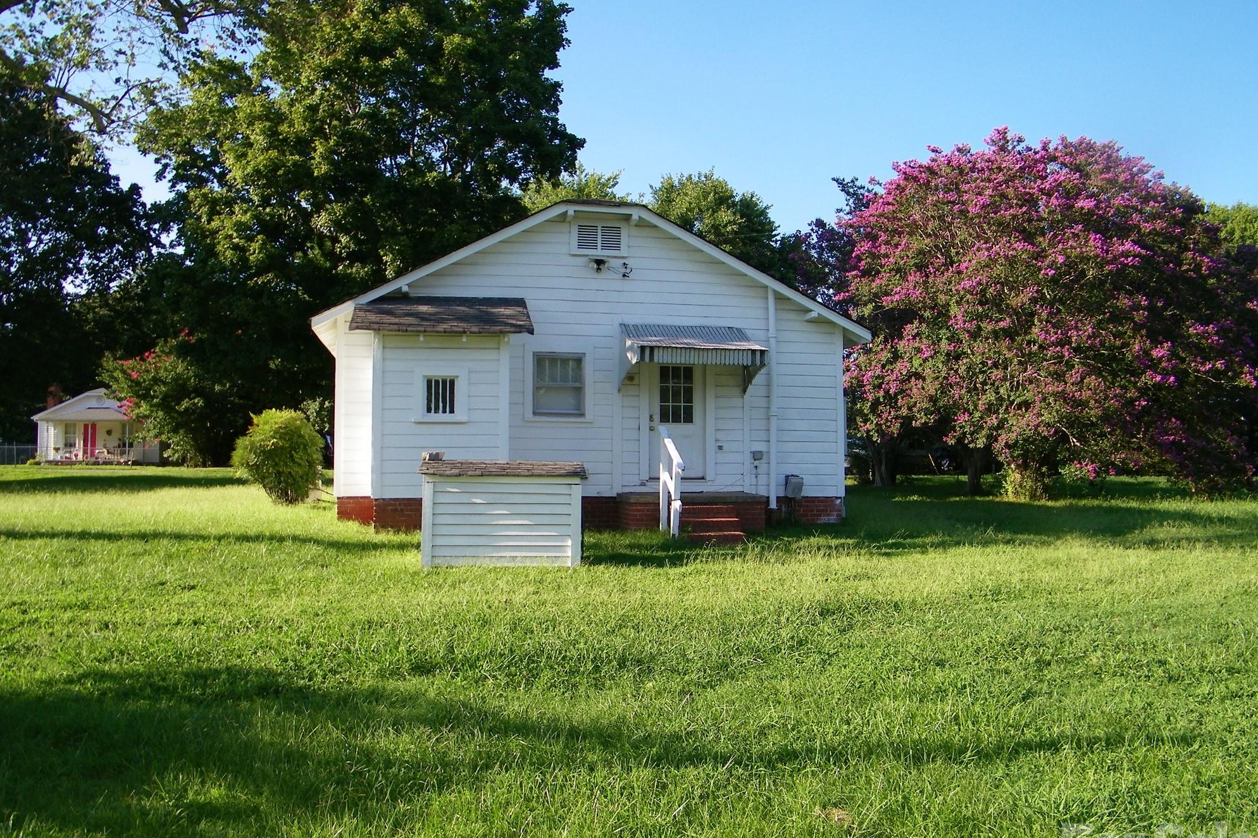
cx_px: 616
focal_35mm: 30
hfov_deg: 61.9
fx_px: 1048
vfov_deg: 43.5
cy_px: 462
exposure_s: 1/400
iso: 80
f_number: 3.5
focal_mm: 5
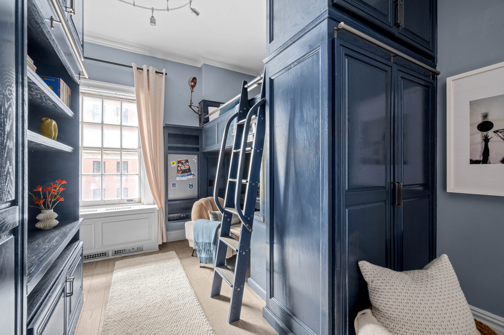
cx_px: 252
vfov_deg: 81.1
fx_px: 196
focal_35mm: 14
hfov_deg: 104.3
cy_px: 168
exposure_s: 6
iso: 250
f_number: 11
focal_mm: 14
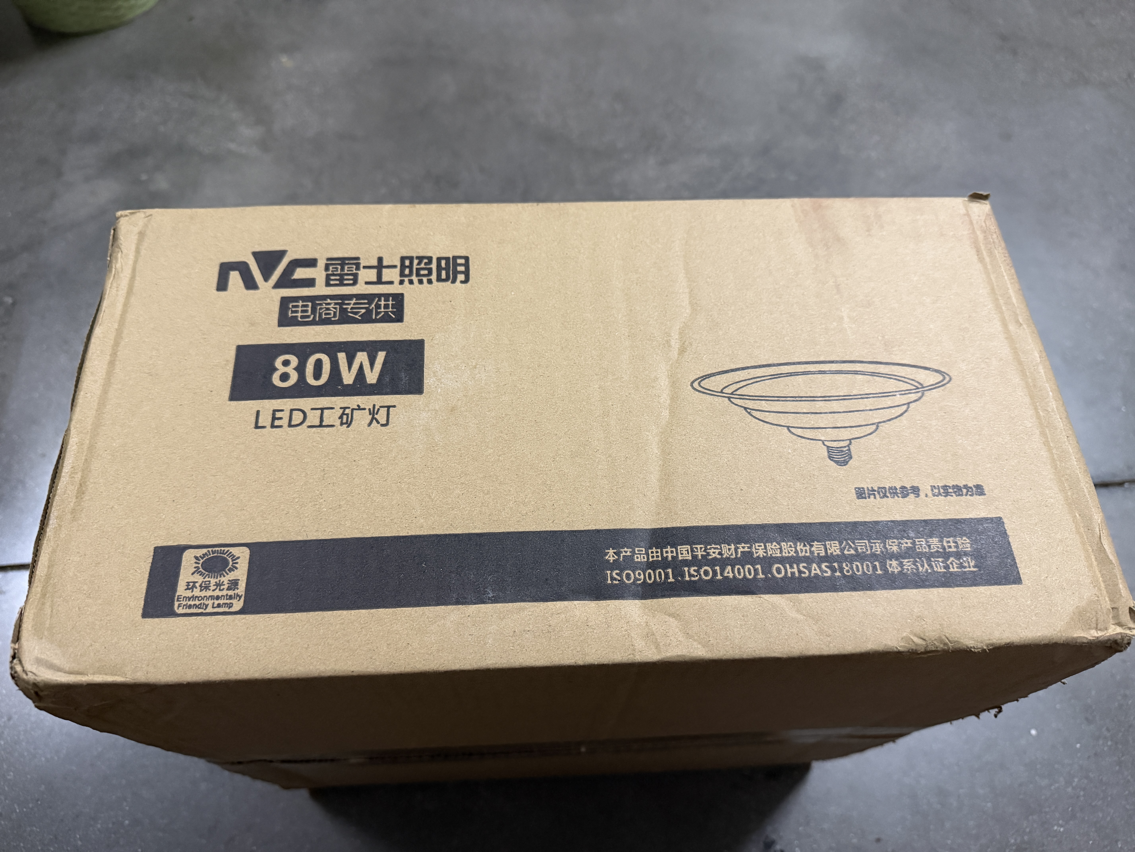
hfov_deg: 71.6
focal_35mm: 24
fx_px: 787
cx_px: 568
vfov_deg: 56.8
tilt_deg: -60.2
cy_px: 426
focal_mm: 6.76
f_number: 1.78
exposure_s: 1/42
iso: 800
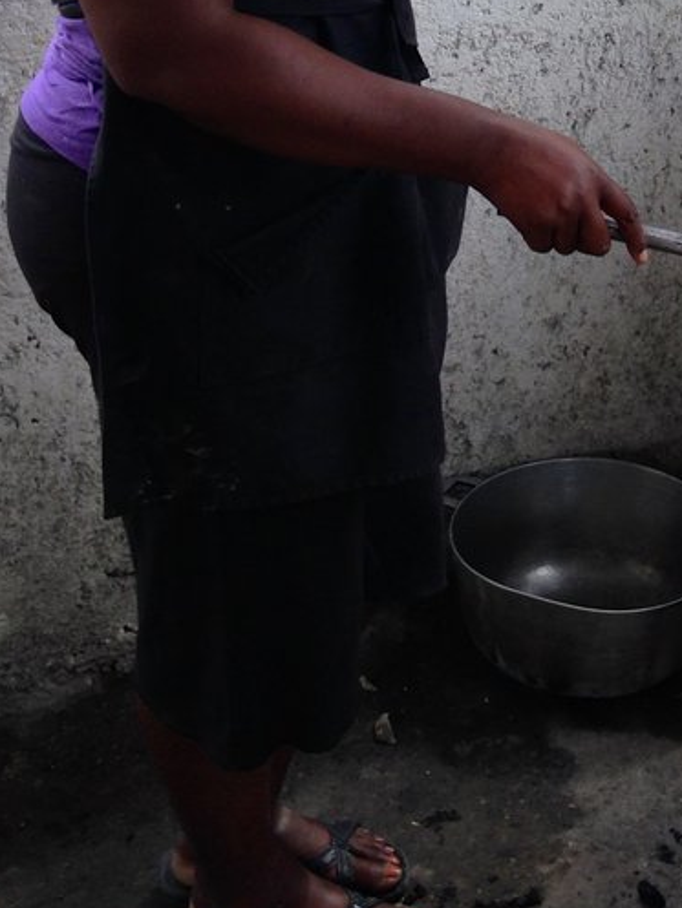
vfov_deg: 27.3
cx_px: 636
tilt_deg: -19.2
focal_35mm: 68
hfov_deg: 21.1
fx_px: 1786
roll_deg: +1.3
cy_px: 49
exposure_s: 1/171
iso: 50
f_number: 2.4
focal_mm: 4.12
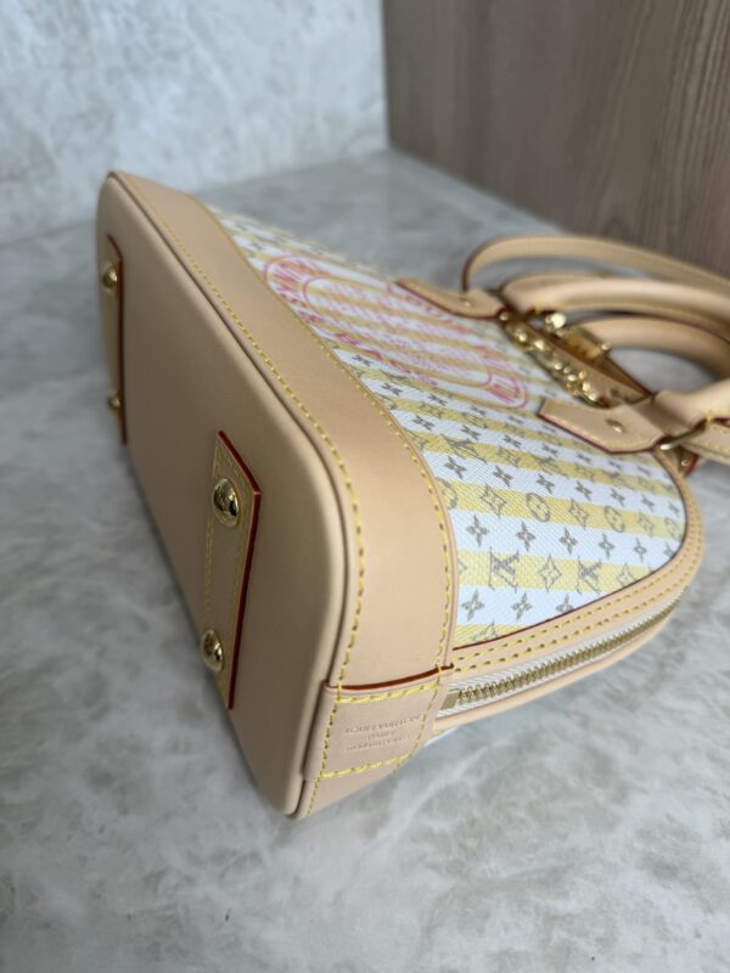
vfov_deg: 71.6
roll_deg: +4.9
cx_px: 365
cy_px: 486
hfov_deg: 56.8
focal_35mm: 24
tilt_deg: -42.4
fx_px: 675
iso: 50
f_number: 1.78
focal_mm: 6.76
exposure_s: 1/120
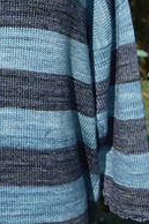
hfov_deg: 12.3
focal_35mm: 109
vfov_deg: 18.5
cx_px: -27
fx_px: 678
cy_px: 25
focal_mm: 22
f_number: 3.8
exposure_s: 1/2500
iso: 200
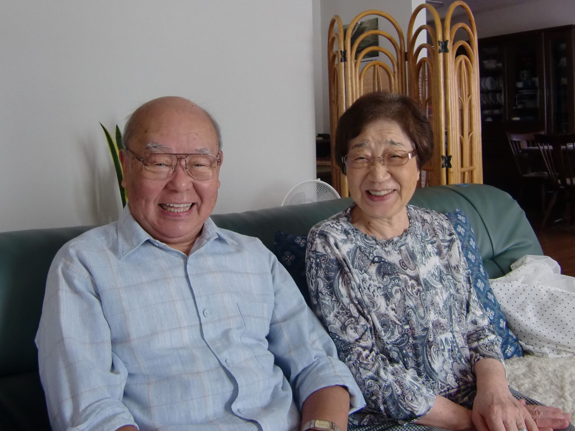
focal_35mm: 29
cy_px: 209
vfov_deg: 48.2
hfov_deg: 61.7
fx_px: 482
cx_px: 282
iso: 125
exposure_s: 1/60
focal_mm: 4.9
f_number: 2.6
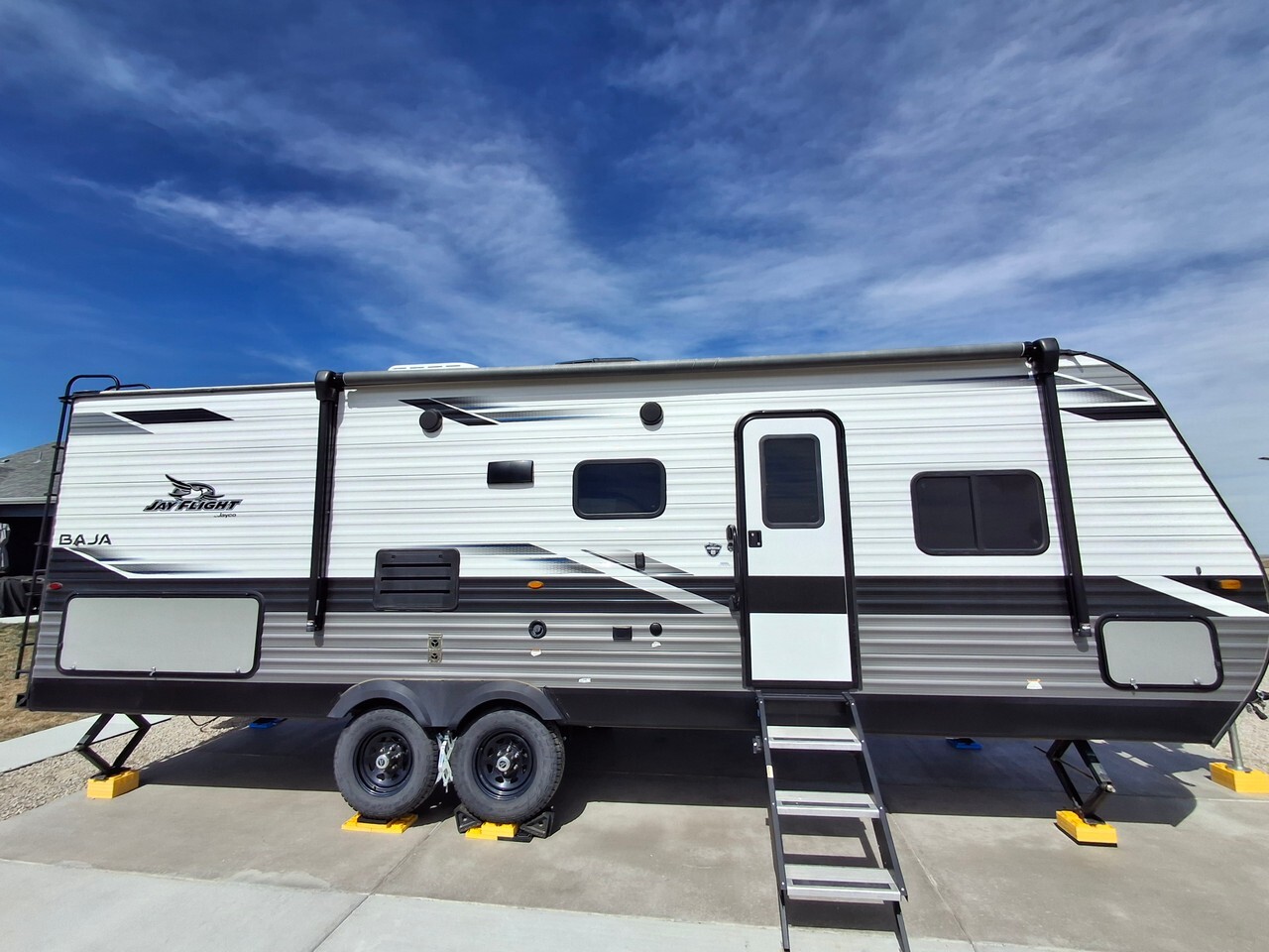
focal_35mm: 16
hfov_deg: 94.5
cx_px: 634
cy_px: 476
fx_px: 587
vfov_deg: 78.1
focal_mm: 1.64
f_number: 2.2
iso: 40
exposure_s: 1/2933
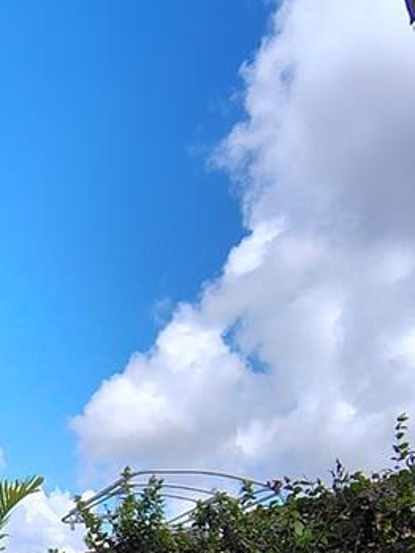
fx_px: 879
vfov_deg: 28.7
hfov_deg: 24.1
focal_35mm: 55
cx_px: -86
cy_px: 716
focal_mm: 2.13
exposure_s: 1/407
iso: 100
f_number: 2.2
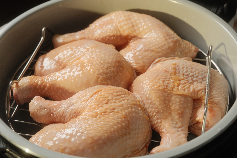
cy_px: 79
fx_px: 382
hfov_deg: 34.5
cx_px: 118
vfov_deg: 23.4
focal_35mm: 58
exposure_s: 1/125
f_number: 5.6
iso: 1250
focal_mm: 38.6
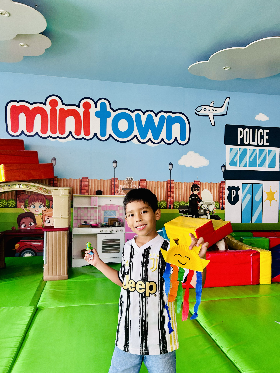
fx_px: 280
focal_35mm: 26
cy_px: 186
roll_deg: -0.5
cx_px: 140
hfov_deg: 53.1
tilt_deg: -0.2
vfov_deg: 67.3
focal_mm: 5.7
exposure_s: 1/60
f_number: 1.5
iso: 125
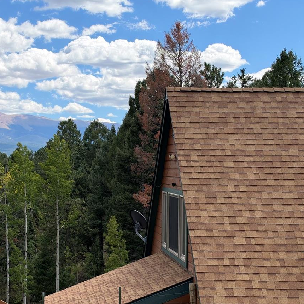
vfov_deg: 24.3
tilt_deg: -2.2
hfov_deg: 24.1
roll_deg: -0.4
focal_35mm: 71
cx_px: 86
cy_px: 188
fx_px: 705
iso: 100
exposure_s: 1/3953
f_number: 1.8
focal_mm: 6.93
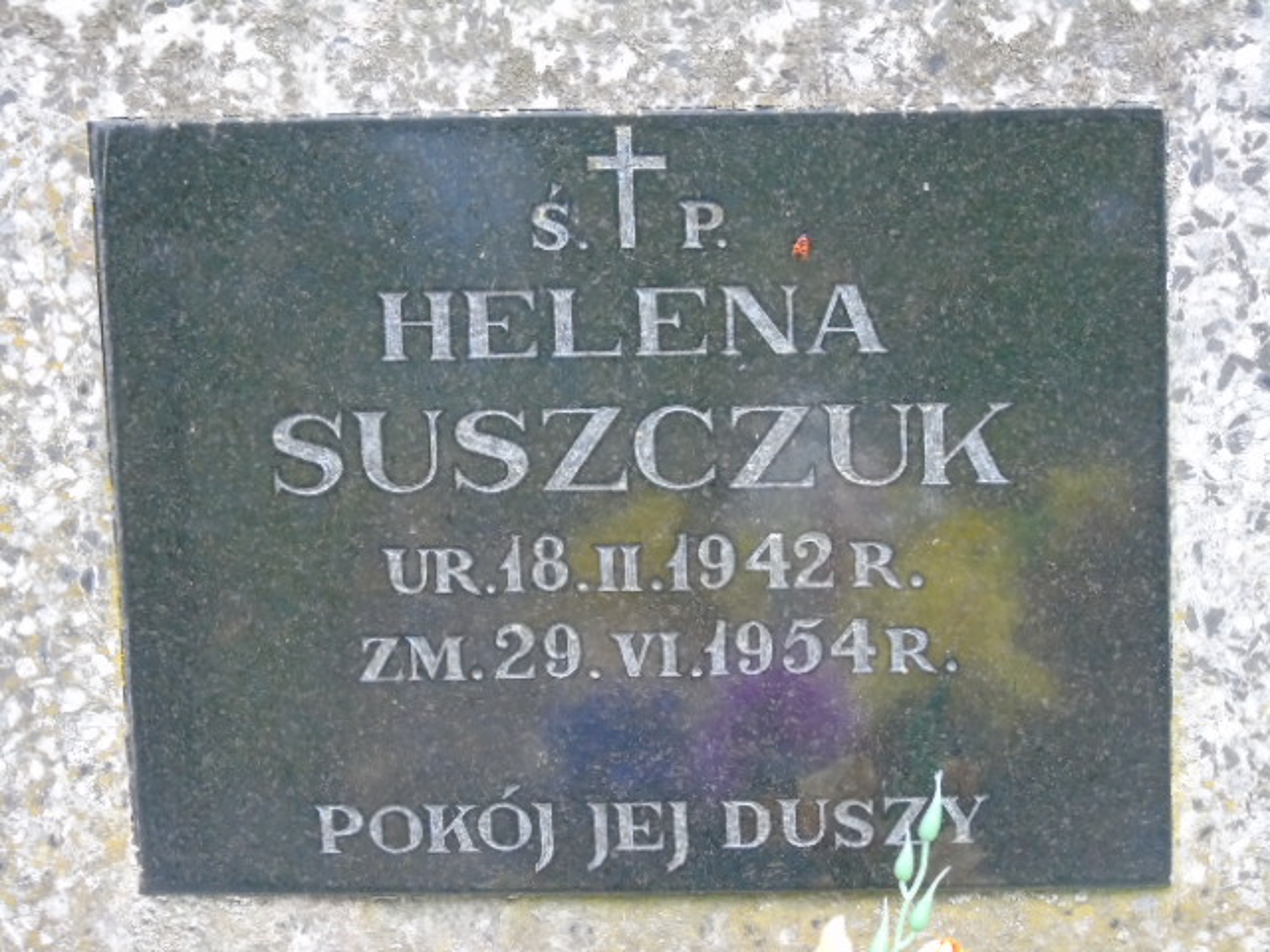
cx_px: 635
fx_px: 7778
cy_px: 476
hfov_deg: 9.3
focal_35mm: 212
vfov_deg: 7.0
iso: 800
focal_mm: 38
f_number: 4.7
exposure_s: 1/30
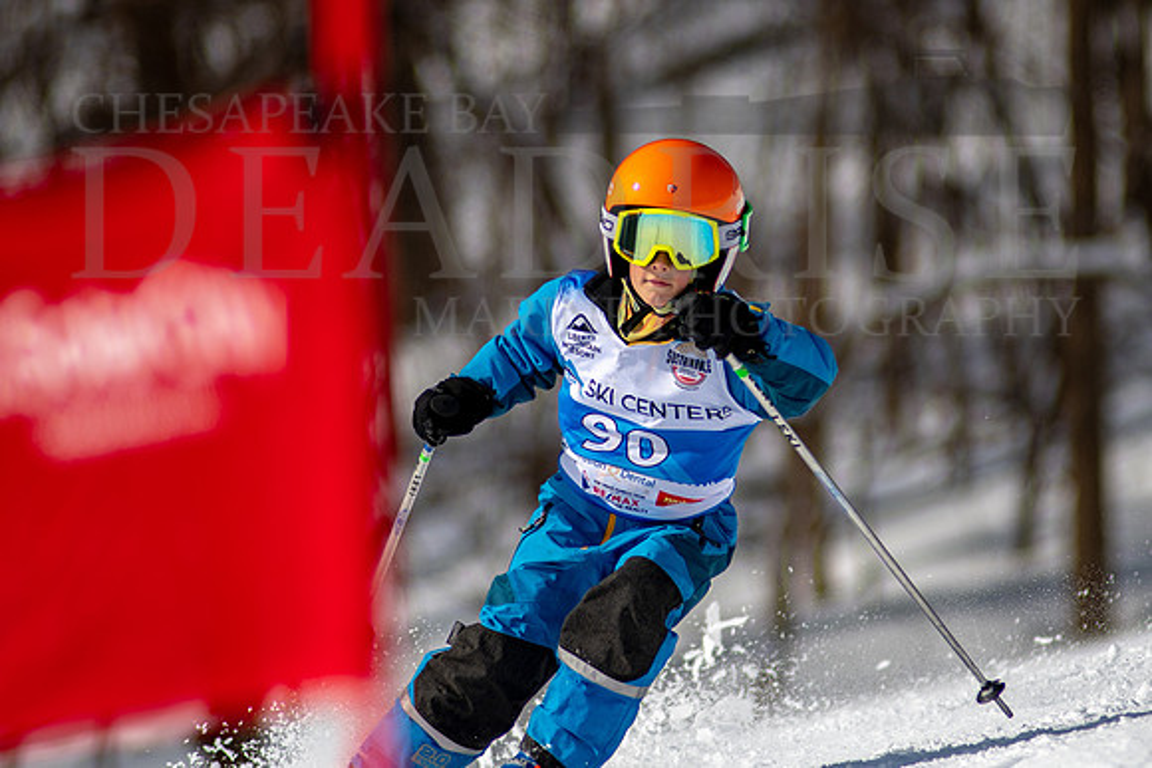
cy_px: 286
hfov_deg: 3.6
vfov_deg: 2.4
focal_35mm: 565
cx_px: 723
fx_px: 18083
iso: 100
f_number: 2.8
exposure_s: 1/6400
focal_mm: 300
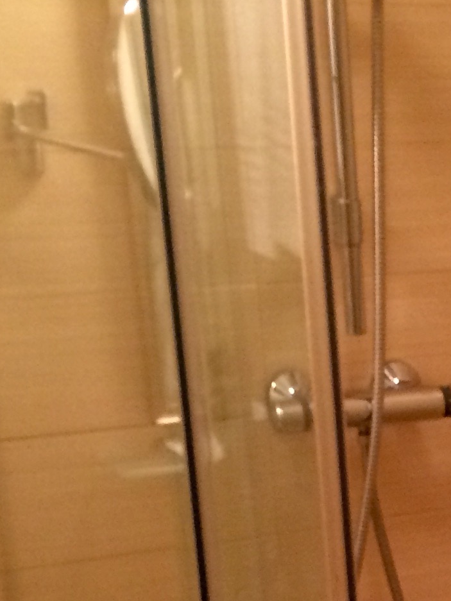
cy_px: 754
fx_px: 1754
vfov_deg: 18.3
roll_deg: +0.8
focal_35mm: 101
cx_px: 688
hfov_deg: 13.7
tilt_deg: -23.0
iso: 250
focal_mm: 4.15
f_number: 2.2
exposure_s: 1/33
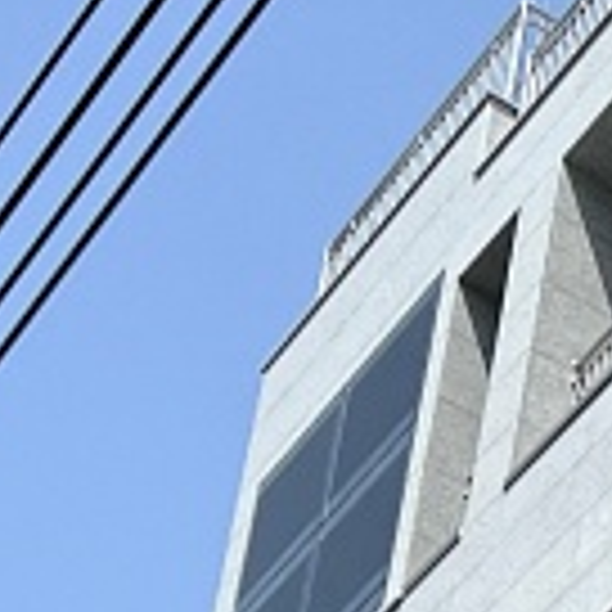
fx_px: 3380
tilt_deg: +24.5
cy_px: 1512
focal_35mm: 169
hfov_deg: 9.1
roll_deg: -0.2
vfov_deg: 9.2
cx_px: 1566
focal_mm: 5.7
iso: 50
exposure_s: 1/4831
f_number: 1.5
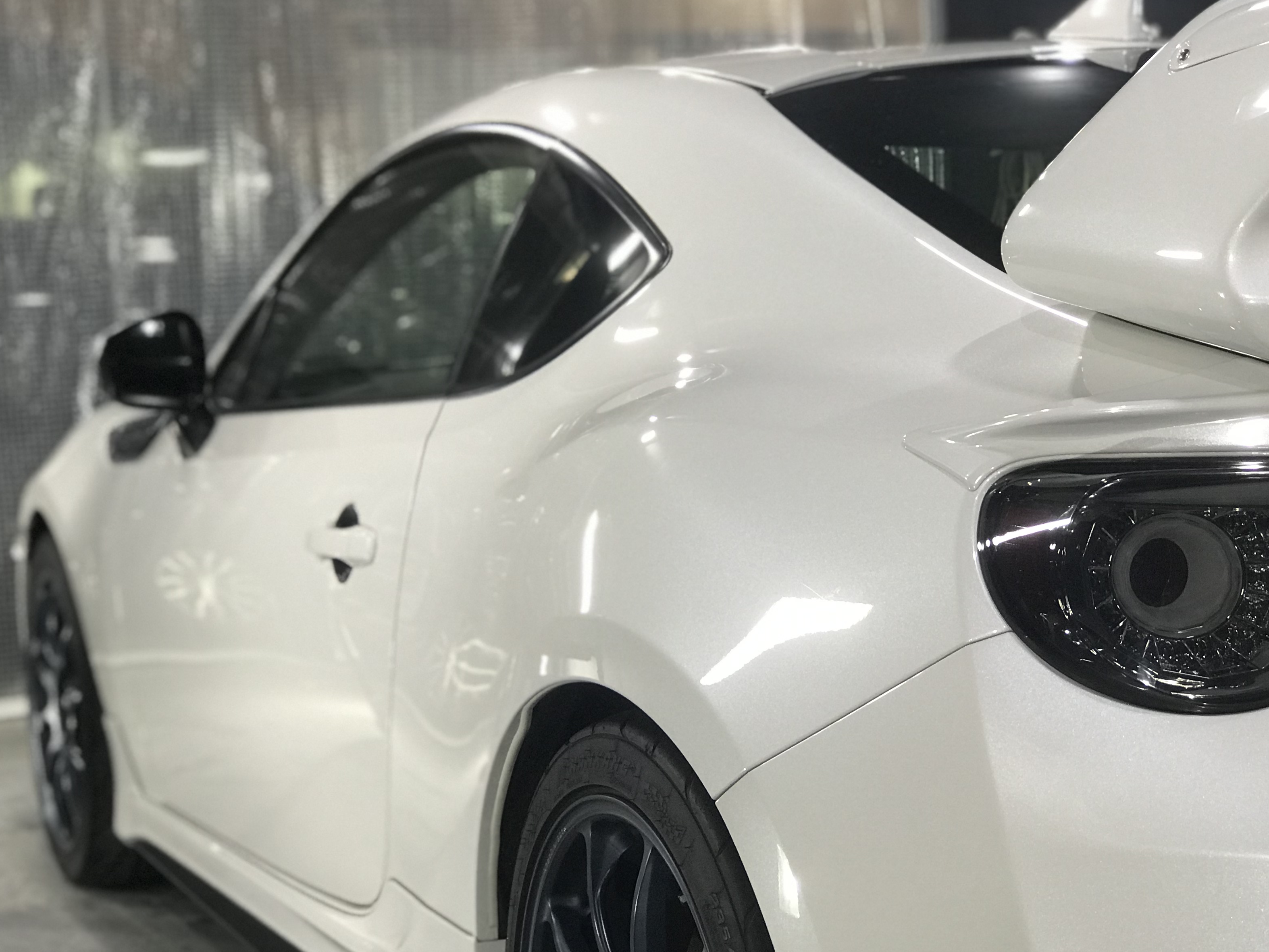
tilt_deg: -4.7
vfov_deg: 20.2
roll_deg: +4.0
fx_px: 2676
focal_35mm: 73
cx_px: 610
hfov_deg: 26.7
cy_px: 515
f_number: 2.8
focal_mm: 6.6
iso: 64
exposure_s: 1/60
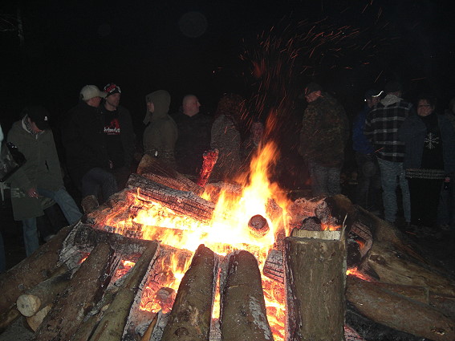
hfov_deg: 49.0
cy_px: 170
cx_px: 228
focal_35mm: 38
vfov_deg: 37.7
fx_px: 499
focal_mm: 7.9
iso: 200
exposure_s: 1/60
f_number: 2.8
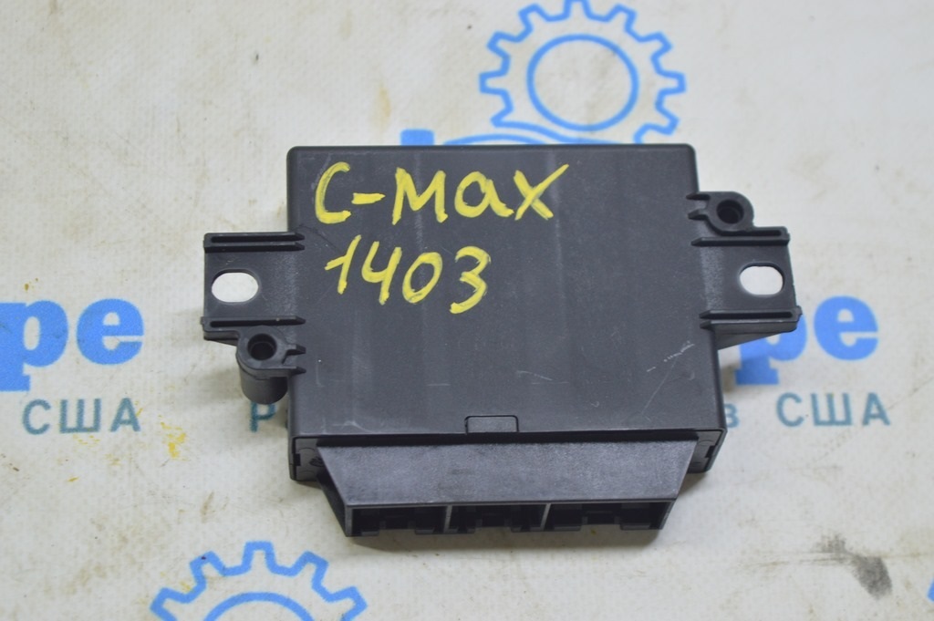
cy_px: 310
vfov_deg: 16.5
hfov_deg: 24.6
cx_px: 467
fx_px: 2139
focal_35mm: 82
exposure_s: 1/20
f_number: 5.6
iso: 400
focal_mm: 55
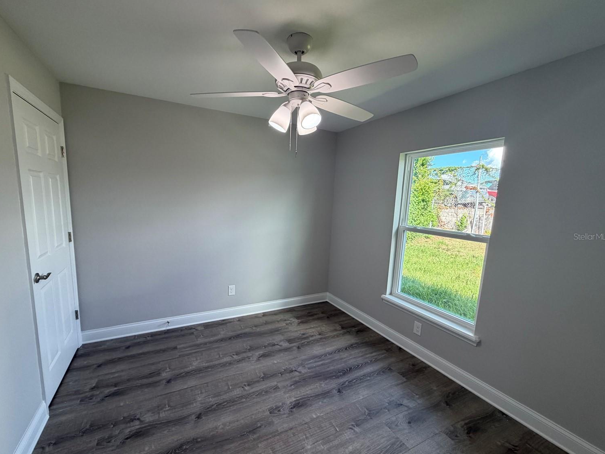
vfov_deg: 81.7
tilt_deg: -9.4
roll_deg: -2.9
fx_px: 262
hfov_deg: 98.1
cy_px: 236
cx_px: 288
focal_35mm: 15
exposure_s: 1/120
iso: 125
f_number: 2.2
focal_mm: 2.22
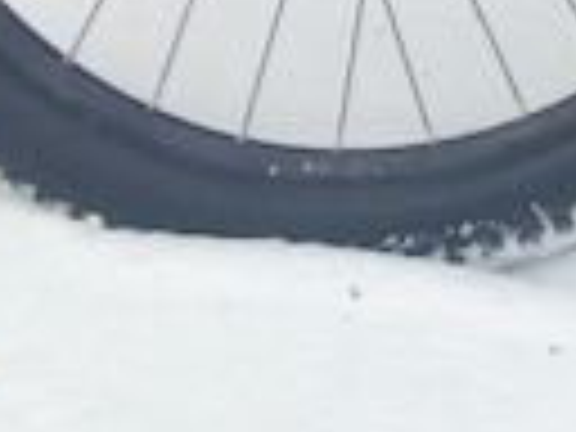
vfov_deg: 7.2
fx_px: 3112
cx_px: 1449
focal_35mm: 187
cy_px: -770
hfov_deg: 9.3
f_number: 2.2
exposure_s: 1/641
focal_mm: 4.12
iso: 32
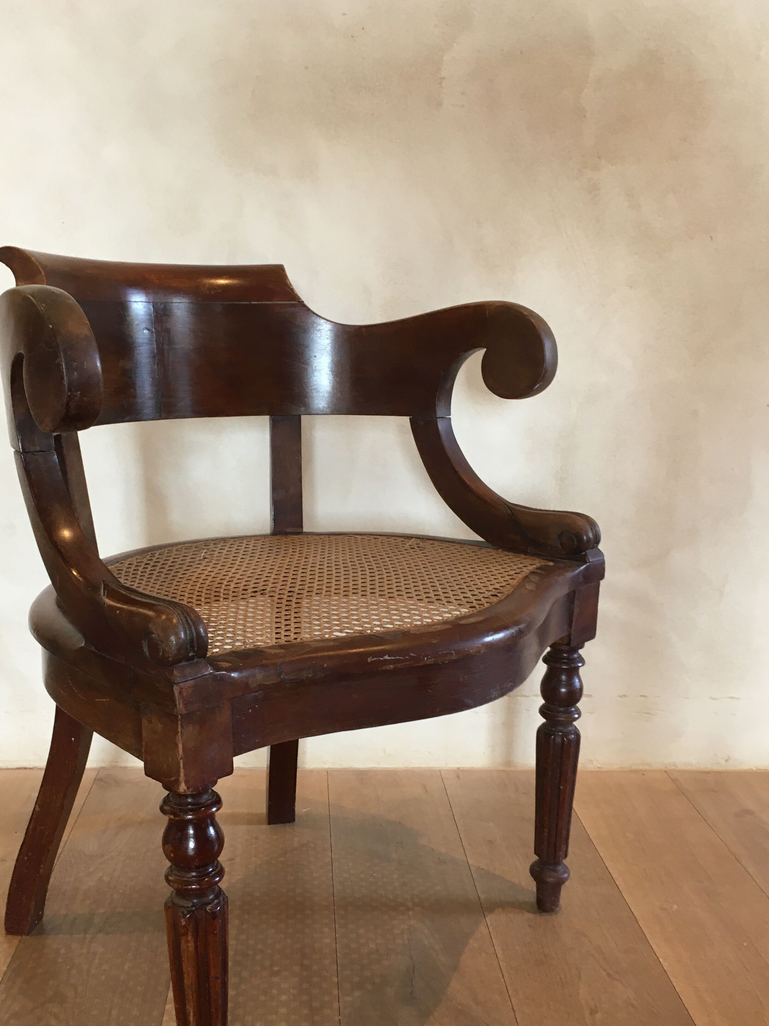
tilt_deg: -13.9
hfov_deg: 39.6
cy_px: 589
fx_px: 1066
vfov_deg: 51.2
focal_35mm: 36
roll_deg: -1.1
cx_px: 361
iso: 100
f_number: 2.2
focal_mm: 4.15
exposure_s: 1/33
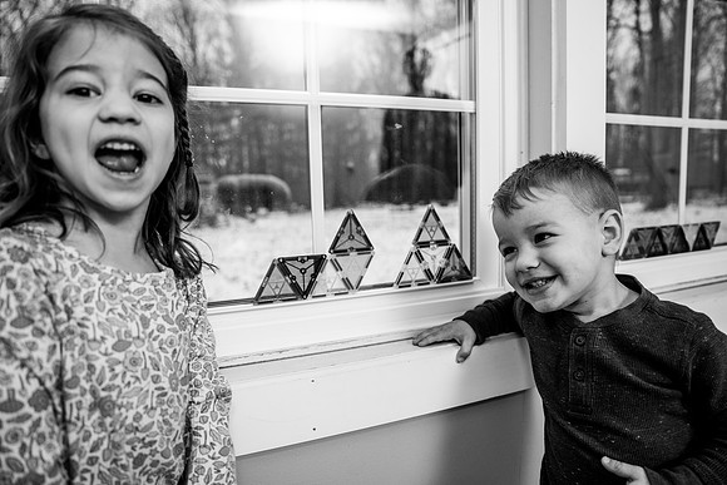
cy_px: 242
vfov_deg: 53.2
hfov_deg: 73.7
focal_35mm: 24
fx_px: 485
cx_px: 364
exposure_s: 1/250
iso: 250
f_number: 2.8
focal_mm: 24
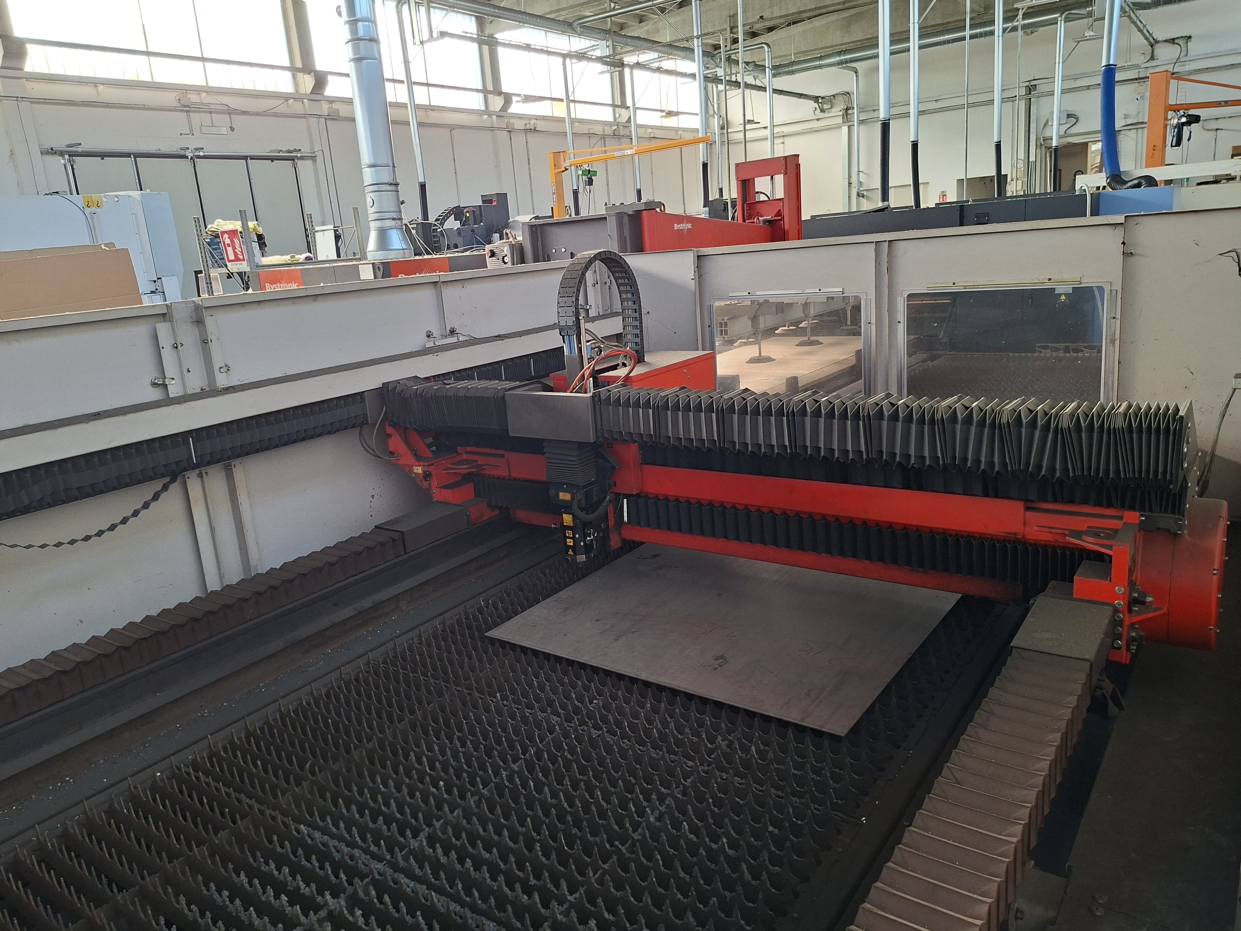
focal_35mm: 24
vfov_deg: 56.8
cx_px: 600
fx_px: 860
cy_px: 457
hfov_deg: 71.6
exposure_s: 1/100
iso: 160
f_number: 1.8
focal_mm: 5.54
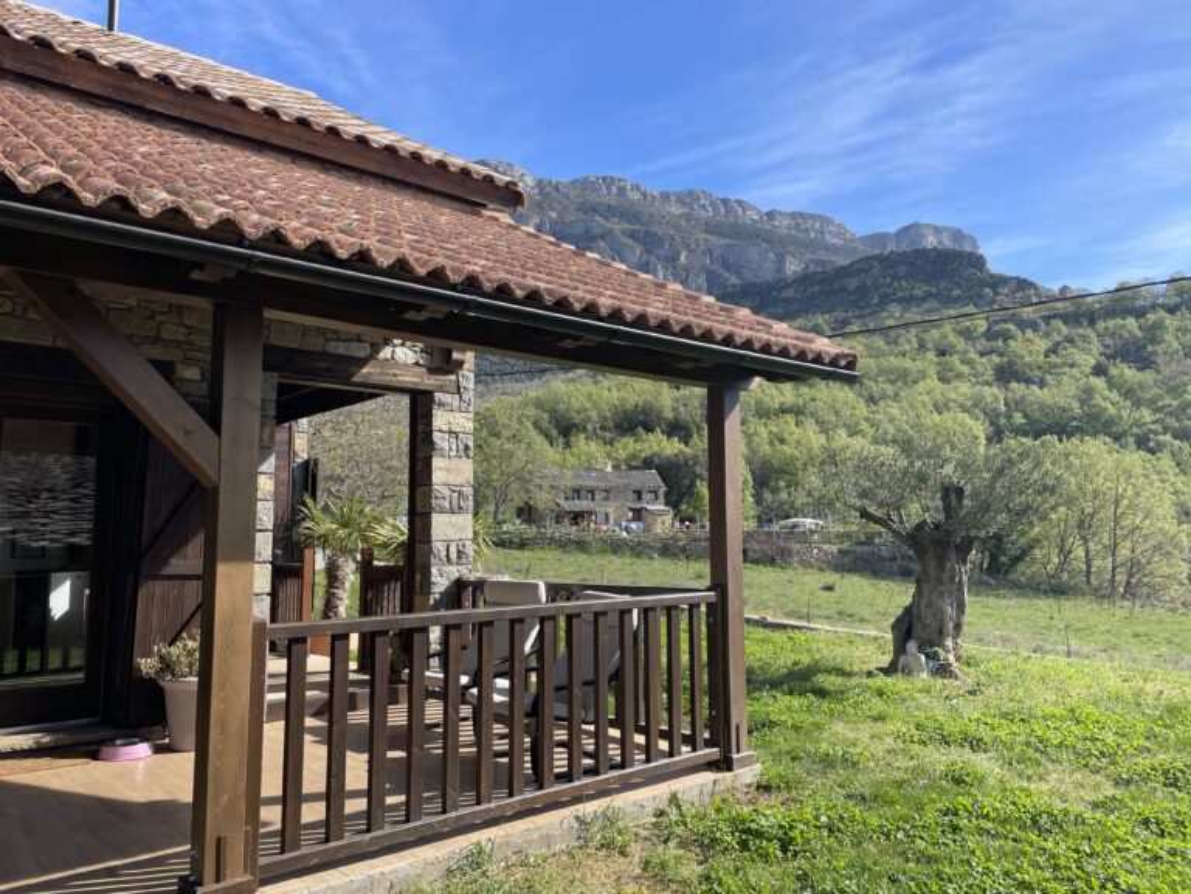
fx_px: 895
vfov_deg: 53.1
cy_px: 447
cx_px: 596
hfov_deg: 67.3
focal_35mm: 26
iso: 32
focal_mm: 4.2
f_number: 1.6
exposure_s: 1/1595
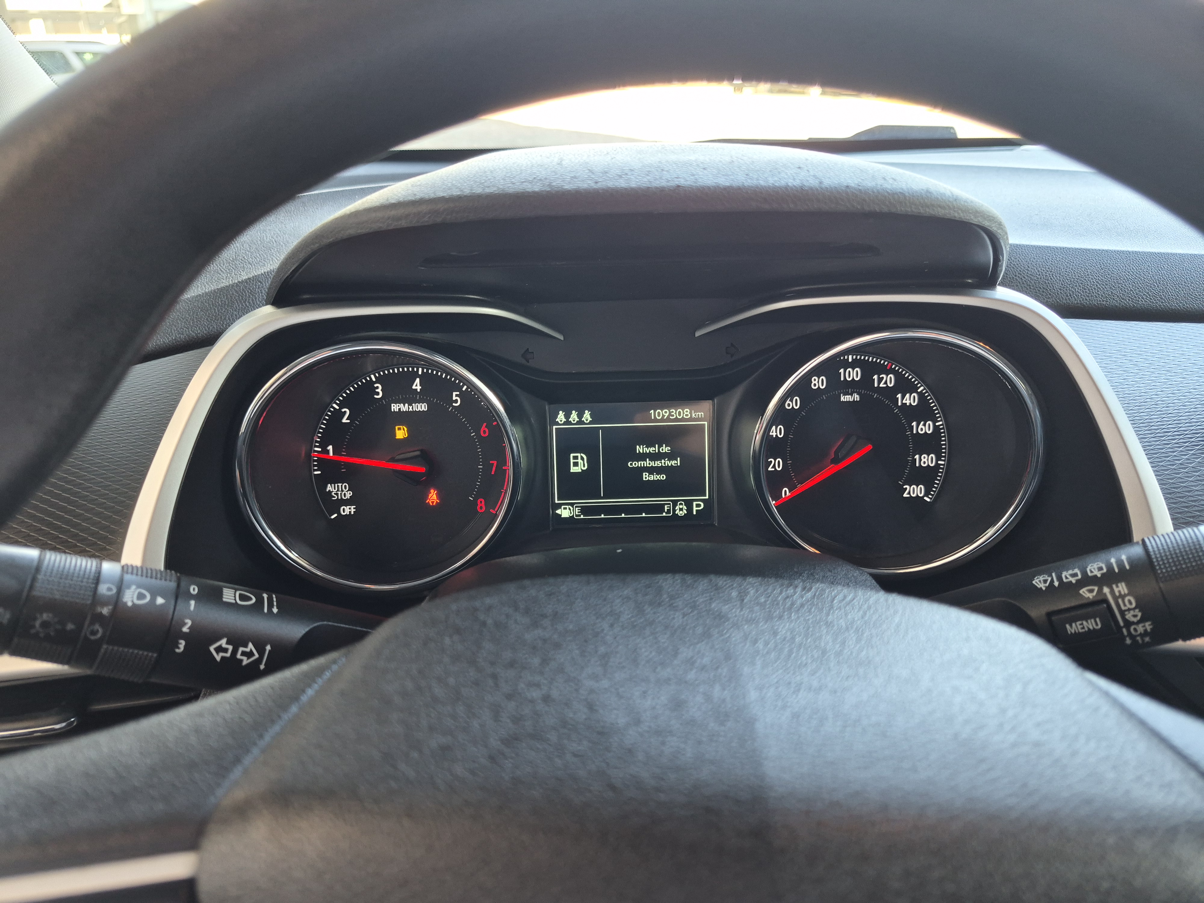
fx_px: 800
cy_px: 452
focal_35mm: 23
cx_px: 602
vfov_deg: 58.9
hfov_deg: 73.9
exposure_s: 1/120
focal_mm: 5.4
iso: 200
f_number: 1.8
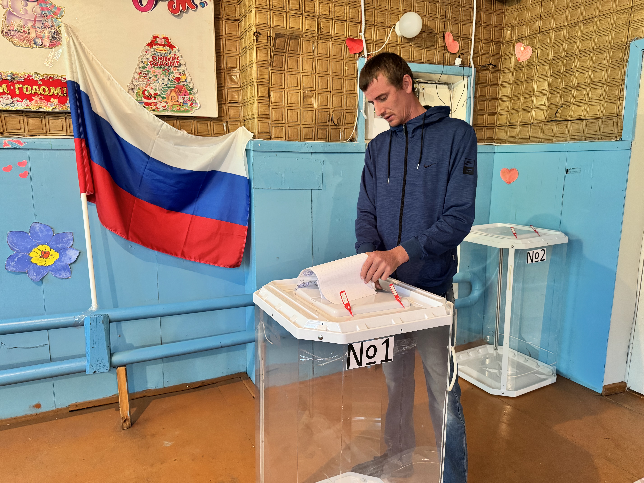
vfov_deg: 56.8
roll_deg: -0.5
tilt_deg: -9.8
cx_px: 322
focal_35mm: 24
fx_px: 446
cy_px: 242
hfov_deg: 71.6
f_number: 1.78
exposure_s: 1/50
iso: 640
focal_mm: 6.76
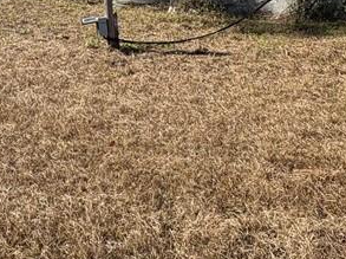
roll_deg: -0.6
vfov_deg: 28.1
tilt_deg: -6.9
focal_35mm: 49
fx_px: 489
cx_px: 97
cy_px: 8
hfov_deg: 38.2
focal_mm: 2.22
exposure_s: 1/1420
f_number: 2.2
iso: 50
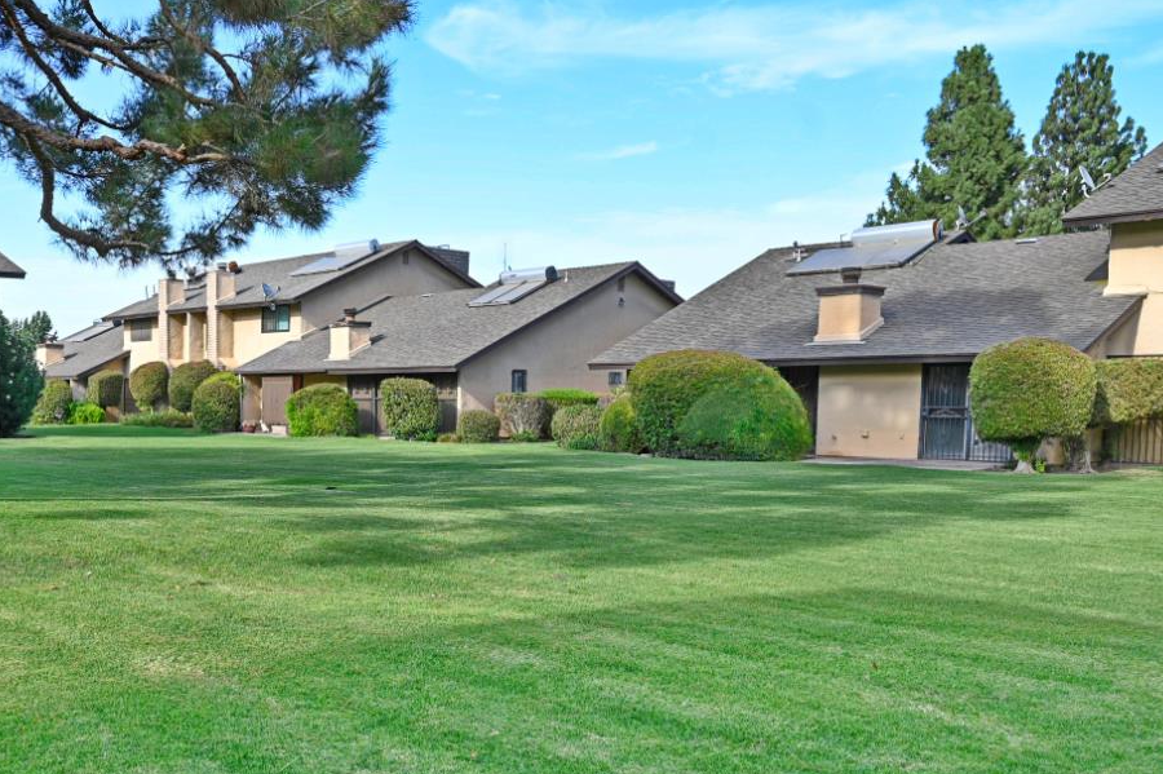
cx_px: 261
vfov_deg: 36.7
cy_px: 495
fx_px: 1157
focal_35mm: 36
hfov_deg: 50.7
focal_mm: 21.5
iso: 100
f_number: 6.3
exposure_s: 1/160
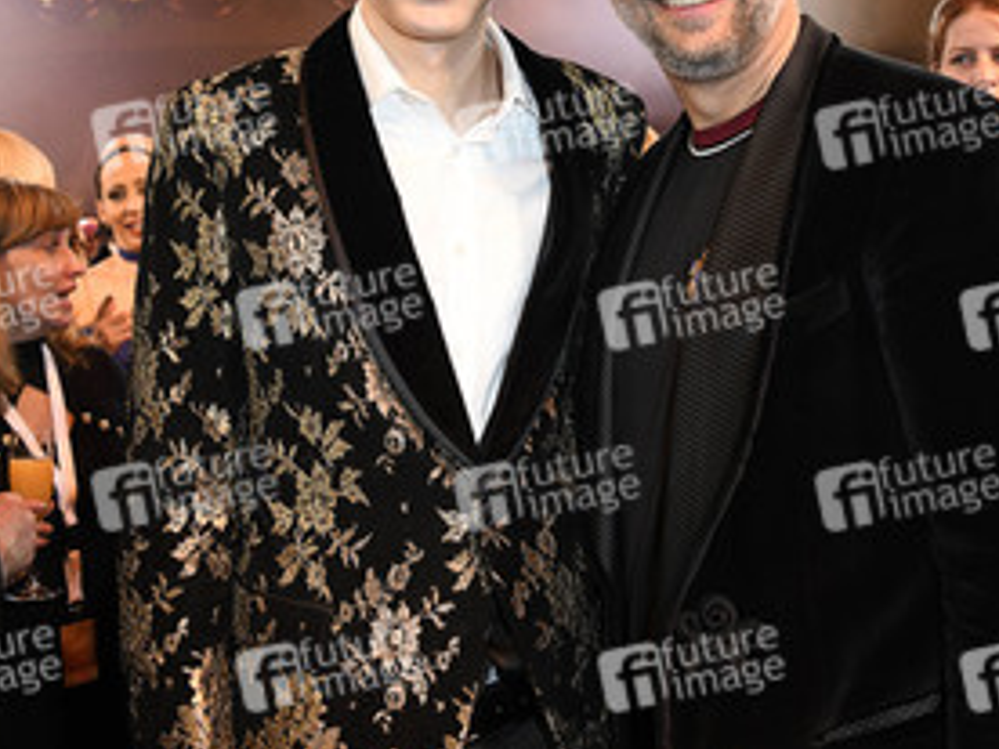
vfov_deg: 32.4
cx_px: 595
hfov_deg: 42.8
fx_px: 1270
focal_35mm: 44
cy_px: 217
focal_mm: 28
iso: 1600
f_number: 6.3
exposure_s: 1/160
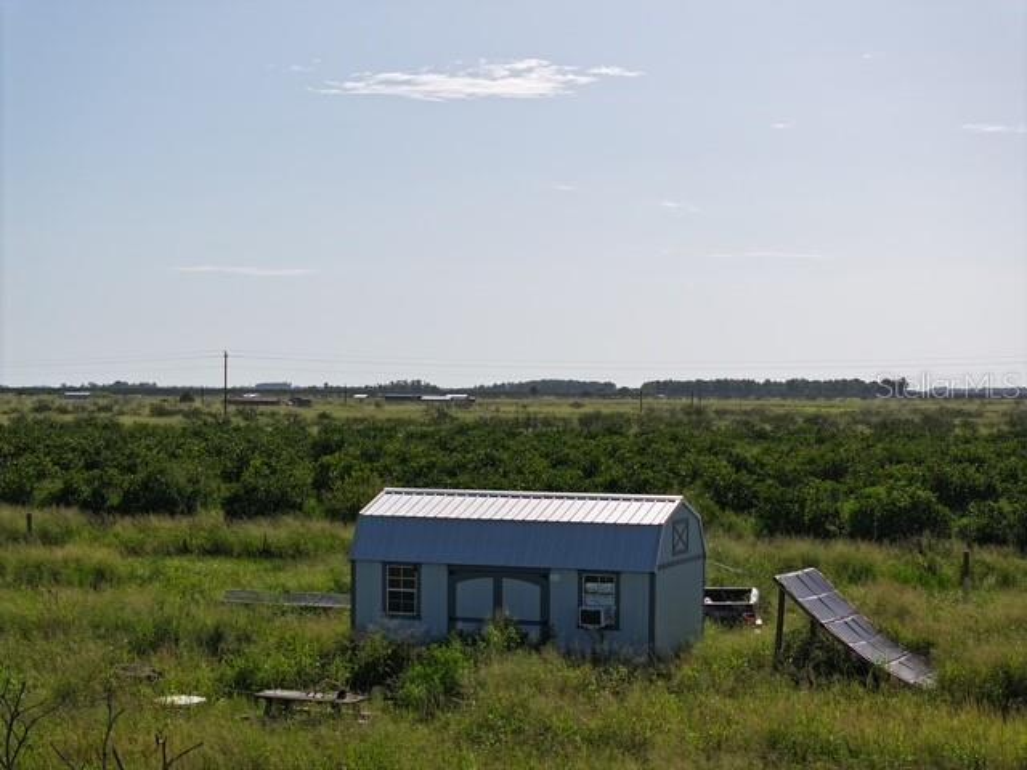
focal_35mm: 70
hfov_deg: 27.8
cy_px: 385
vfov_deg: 21.0
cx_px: 514
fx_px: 2077
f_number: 2.8
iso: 120
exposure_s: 1/2500
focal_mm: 19.35
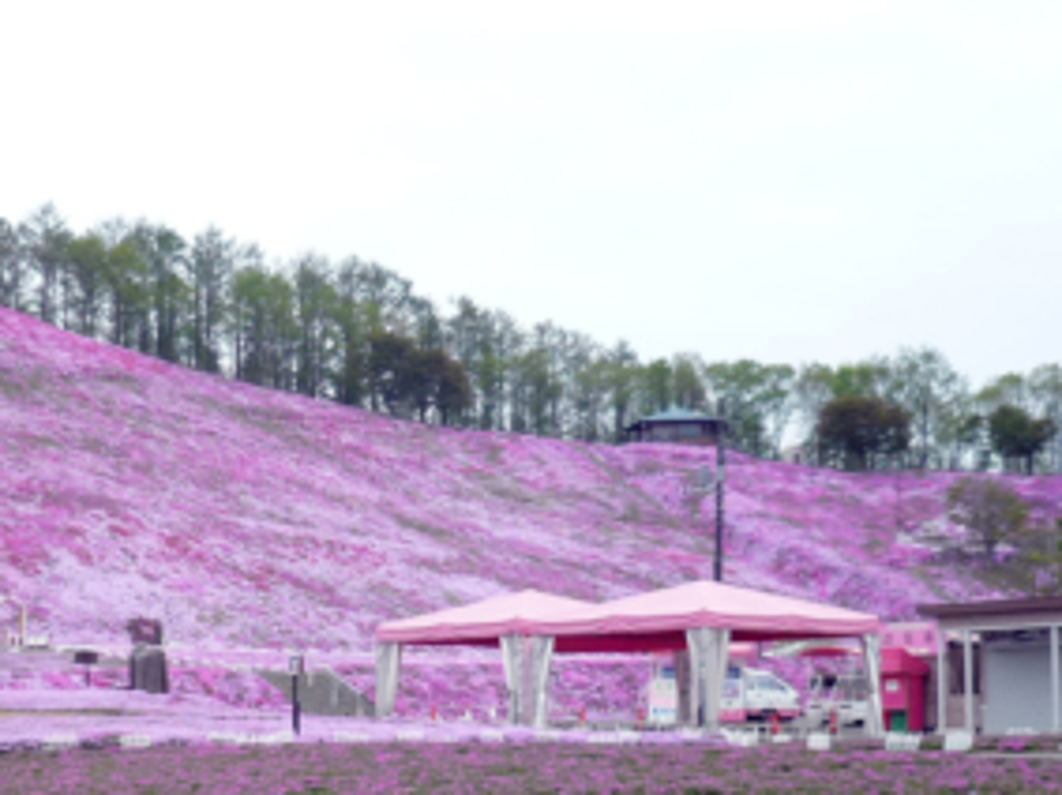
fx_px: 2147
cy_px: 559
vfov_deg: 20.9
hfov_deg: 27.4
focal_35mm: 70
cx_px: 278
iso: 100
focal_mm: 5.5
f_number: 2.8
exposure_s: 1/320
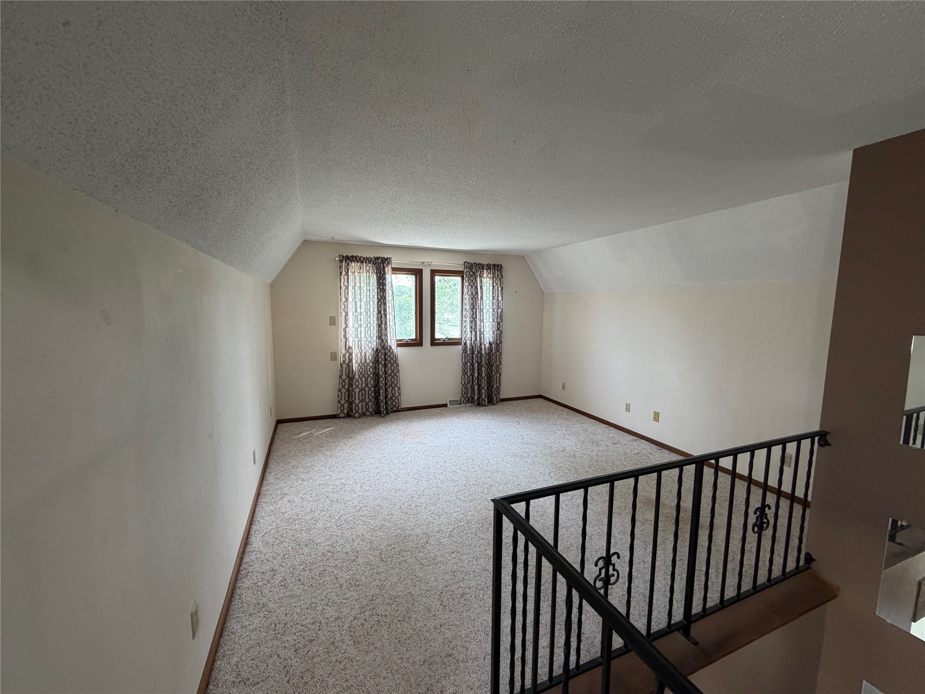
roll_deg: -0.5
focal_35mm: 14
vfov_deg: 85.7
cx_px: 462
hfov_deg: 102.1
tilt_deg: -6.4
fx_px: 374
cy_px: 347
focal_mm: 2.22
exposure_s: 1/60
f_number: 2.2
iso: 200
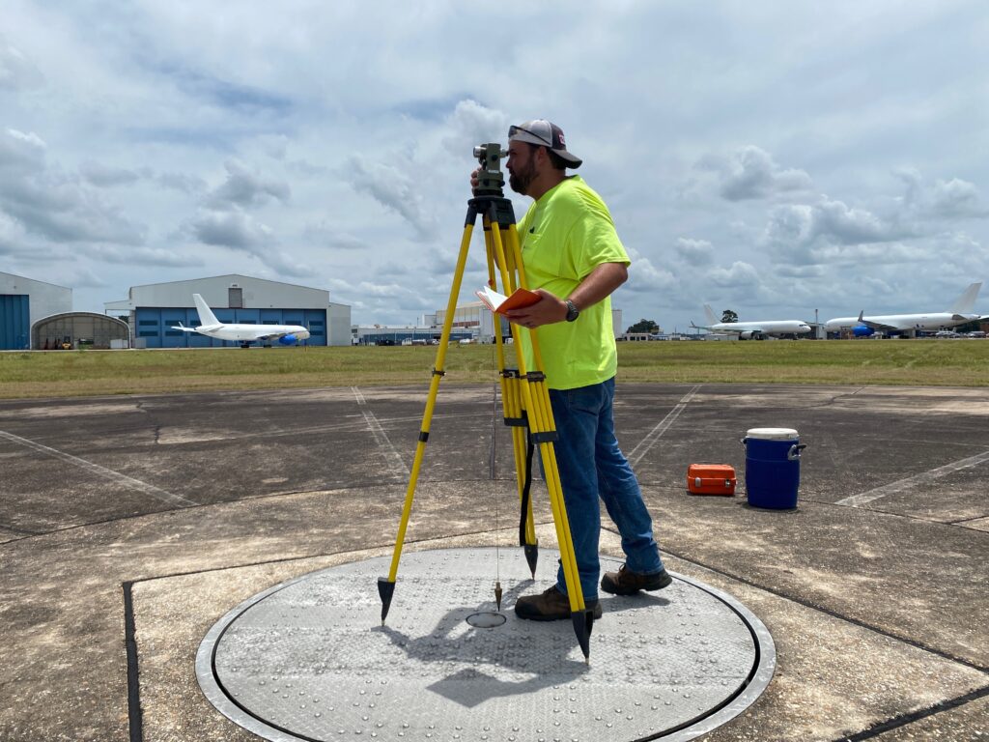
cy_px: 371
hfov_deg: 67.3
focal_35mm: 26
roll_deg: +1.2
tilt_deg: -3.2
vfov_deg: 53.1
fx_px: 743
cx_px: 494
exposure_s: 1/6757
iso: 32
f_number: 1.8
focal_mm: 4.25
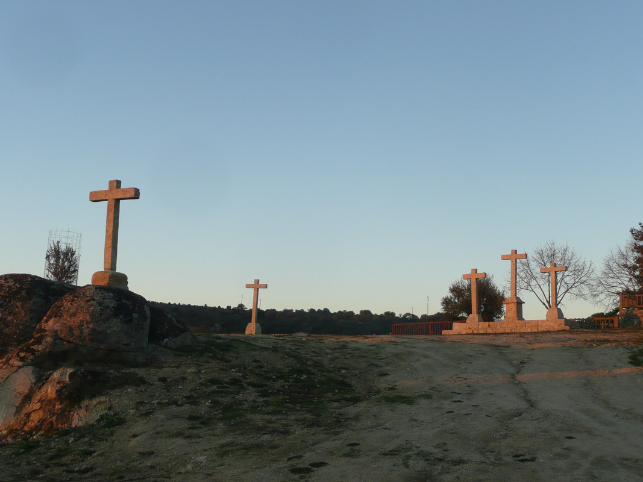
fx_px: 799
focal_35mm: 43
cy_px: 241
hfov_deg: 43.9
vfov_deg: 33.6
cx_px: 322
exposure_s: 1/100
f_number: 4
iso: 100
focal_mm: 7
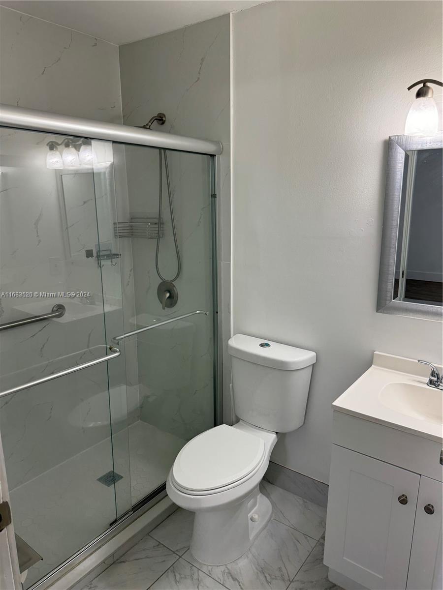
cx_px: 222
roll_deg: +0.5
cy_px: 295
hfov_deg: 56.8
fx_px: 410
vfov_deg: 71.6
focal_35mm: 24
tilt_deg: -13.7
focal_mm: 6.76
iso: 125
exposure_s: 1/120
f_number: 1.78
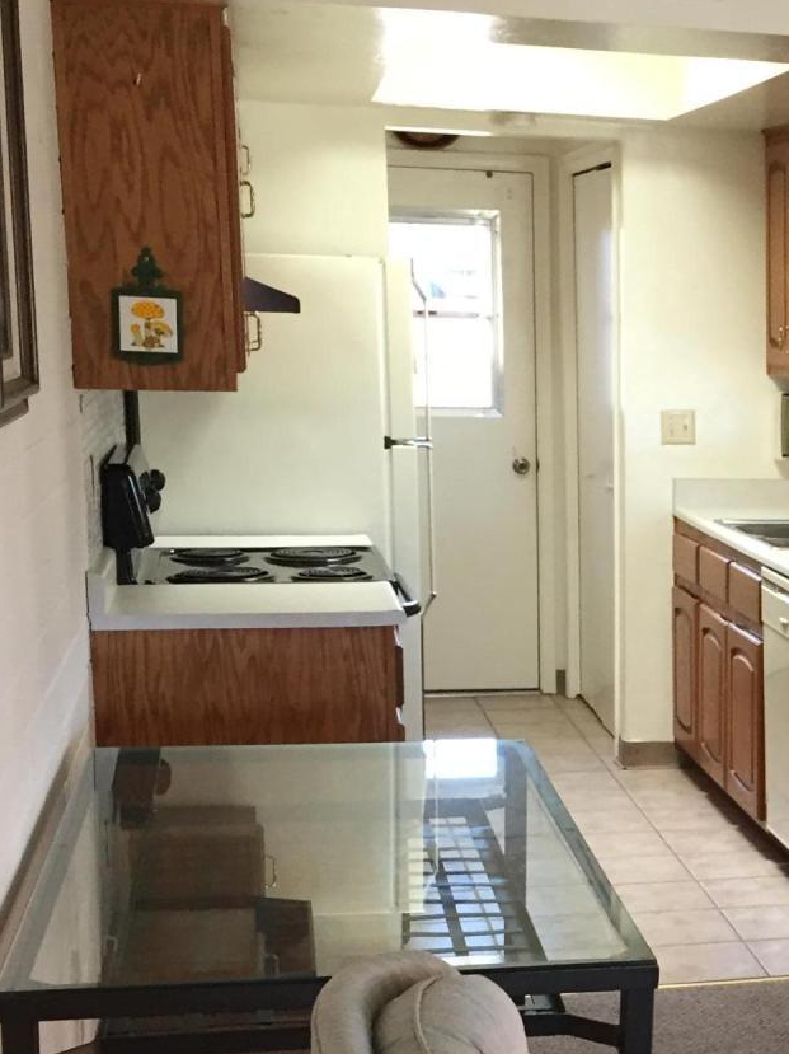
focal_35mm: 70
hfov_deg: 19.9
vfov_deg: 27.4
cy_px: 791
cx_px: 898
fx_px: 2129
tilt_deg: -11.1
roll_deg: -1.6
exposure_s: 1/30
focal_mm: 4.15
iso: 125
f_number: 2.2
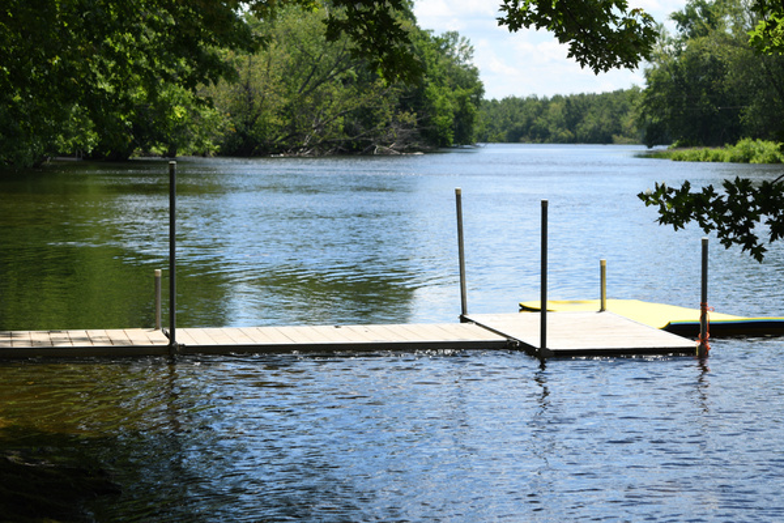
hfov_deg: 22.6
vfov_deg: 15.2
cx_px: 392
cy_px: 262
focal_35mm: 90
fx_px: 1960
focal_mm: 60
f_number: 7.1
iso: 80
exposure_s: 1/250
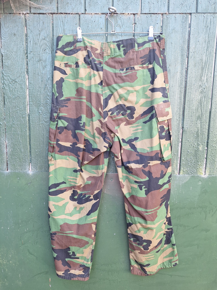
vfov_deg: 73.9
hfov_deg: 58.9
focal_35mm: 23
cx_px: 108
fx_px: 192
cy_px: 145
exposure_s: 1/100
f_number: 1.8
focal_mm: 5.54
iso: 80
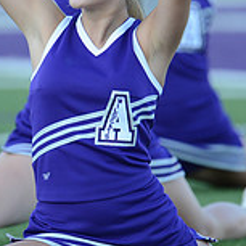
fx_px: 14271
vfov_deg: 1.0
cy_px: 84
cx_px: 109
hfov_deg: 1.0
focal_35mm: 1775
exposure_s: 1/1000
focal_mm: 550
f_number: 4
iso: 800
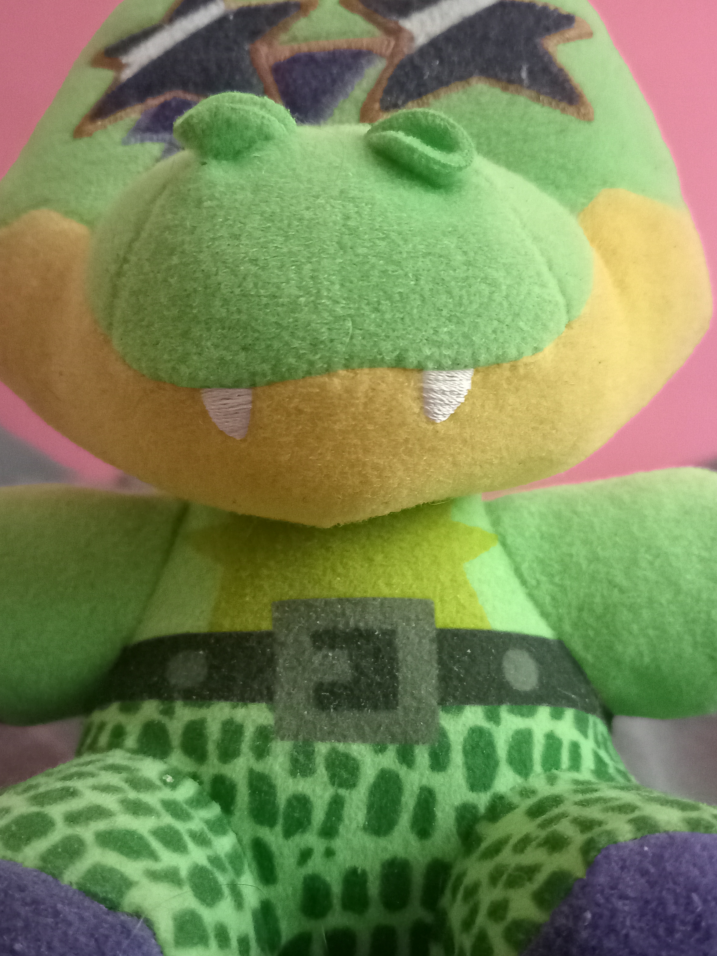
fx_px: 939
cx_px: 341
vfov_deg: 53.8
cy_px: 531
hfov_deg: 41.8
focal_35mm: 34
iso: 3278
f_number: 1.8
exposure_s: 1/14.3
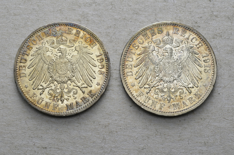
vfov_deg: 18.8
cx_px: 117
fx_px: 467
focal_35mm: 72
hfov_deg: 28.1
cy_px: 78
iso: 400
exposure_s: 1/250
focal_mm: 48
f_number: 14
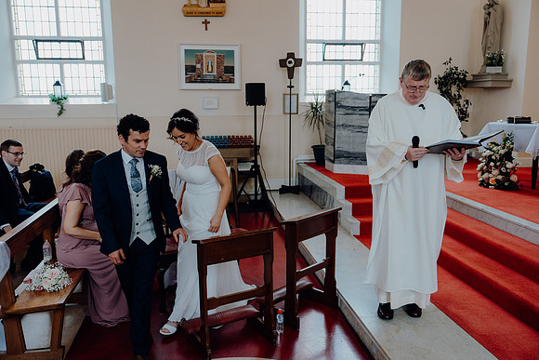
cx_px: 270
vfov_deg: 42.3
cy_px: 180
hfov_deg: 60.3
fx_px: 464
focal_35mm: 31
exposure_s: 1/200
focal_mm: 31
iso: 250
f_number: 2.8
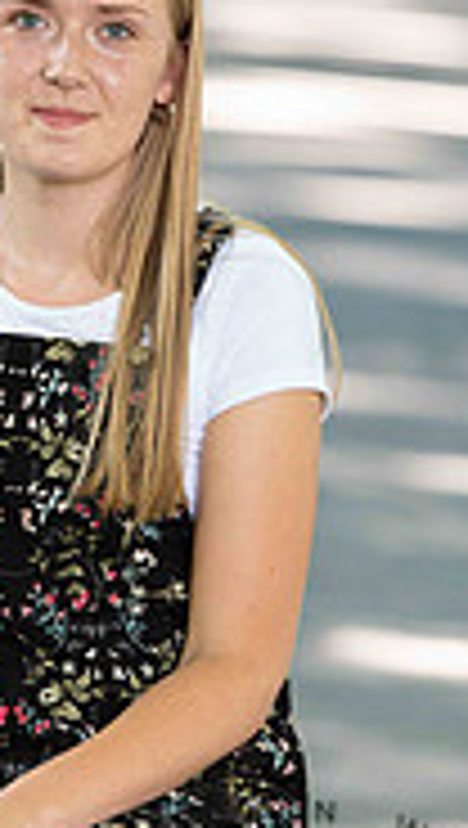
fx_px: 10133
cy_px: 320
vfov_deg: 4.7
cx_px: 45
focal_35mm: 461
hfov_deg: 2.6
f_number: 3.5
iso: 640
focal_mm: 180
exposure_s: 1/200
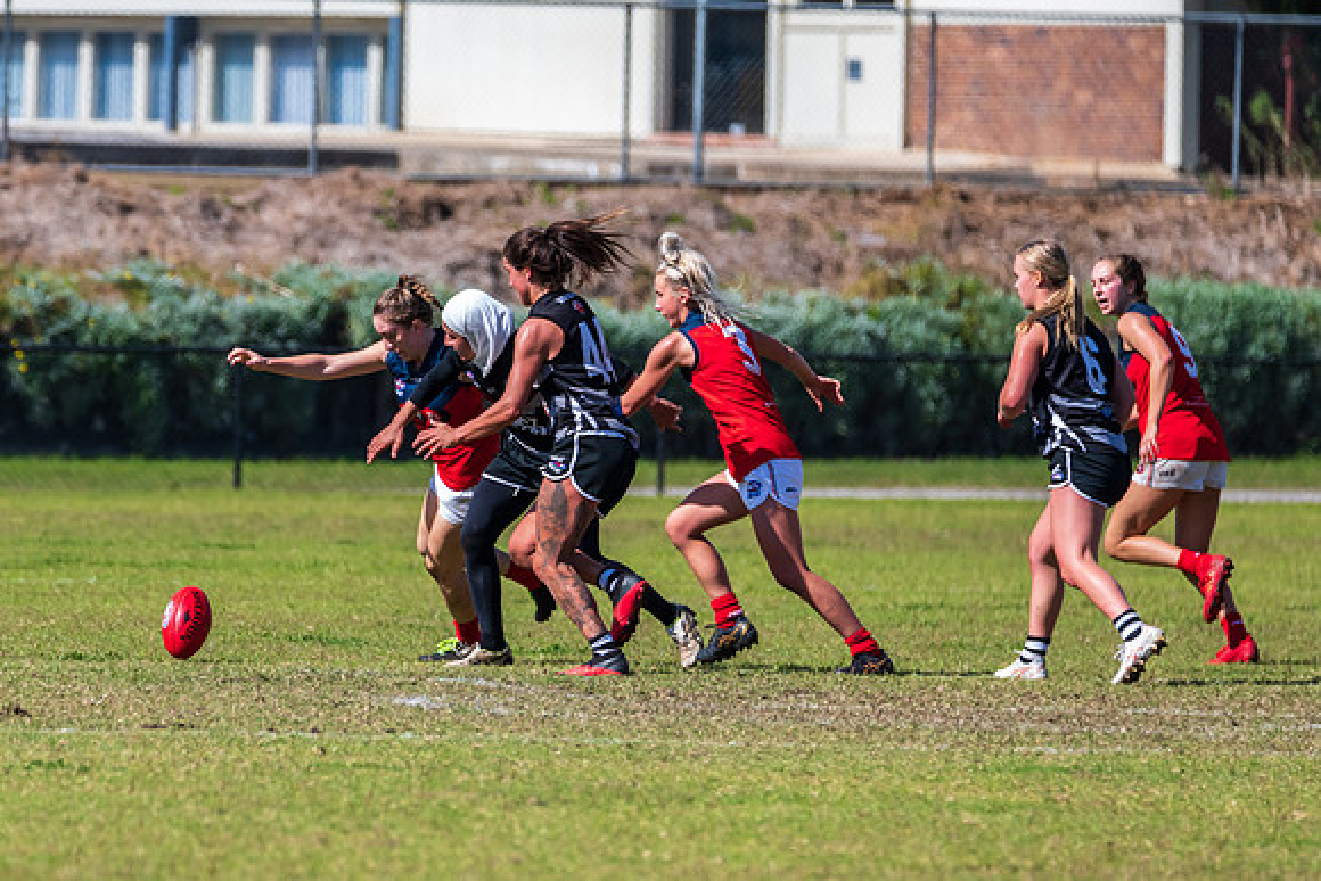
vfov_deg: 2.3
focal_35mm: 594
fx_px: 21786
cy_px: 581
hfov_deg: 3.5
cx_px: 489
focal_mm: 450
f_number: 7.1
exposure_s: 1/2000
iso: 800
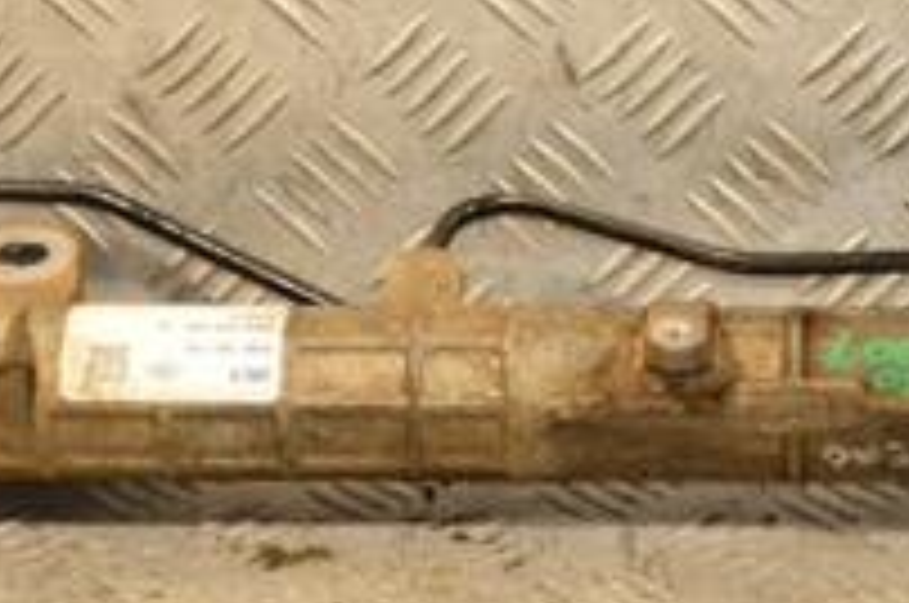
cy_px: 99
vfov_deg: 5.9
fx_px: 5849
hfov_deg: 8.9
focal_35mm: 232
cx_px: 702
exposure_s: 1/125
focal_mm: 52
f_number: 5
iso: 800
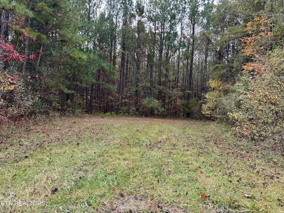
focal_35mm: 24
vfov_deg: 56.8
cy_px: 106
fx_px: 197
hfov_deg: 71.6
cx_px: 142
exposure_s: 1/477
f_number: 1.78
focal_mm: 6.76
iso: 80
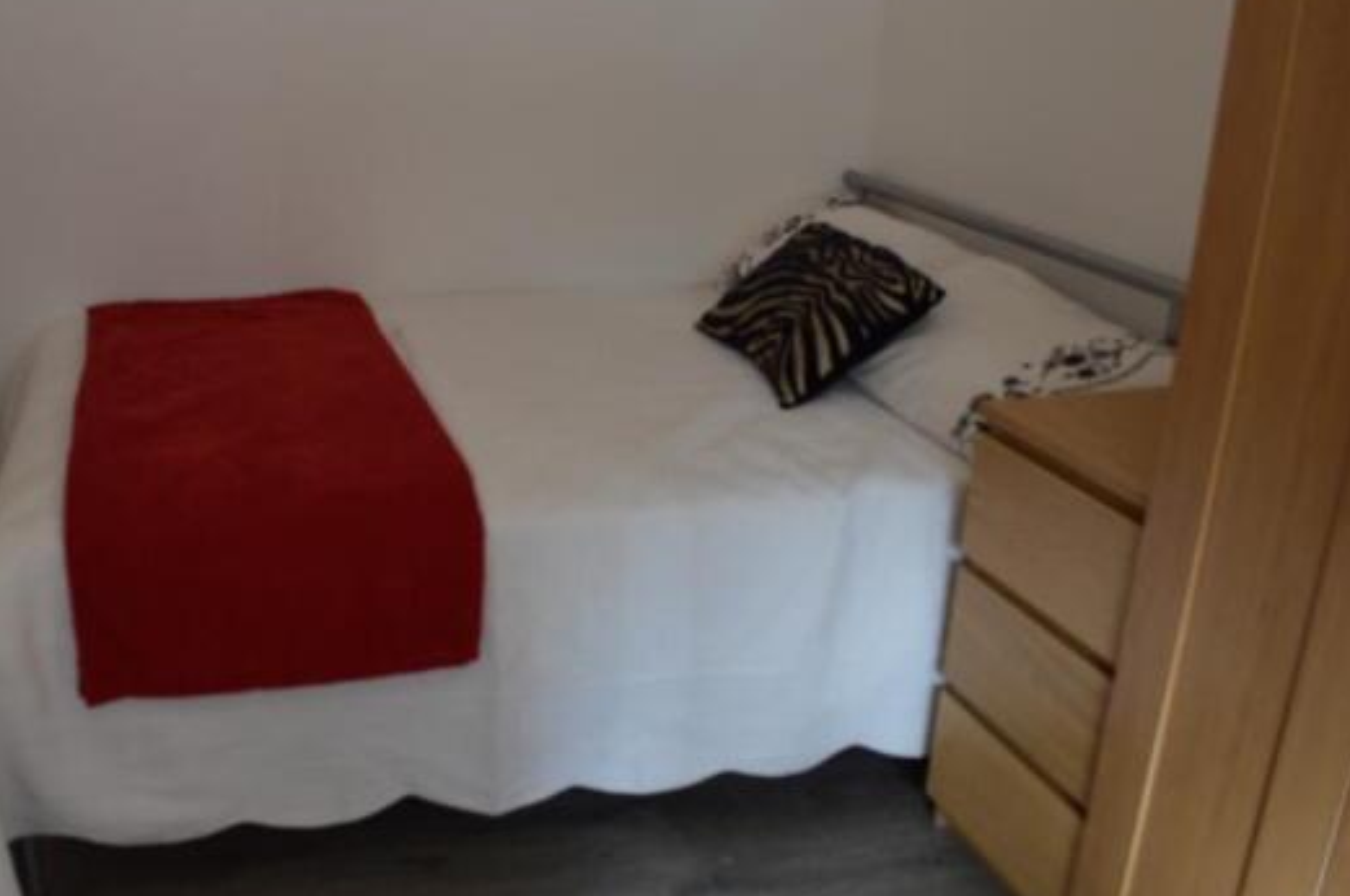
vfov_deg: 38.8
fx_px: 1273
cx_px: 510
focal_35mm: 34
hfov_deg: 55.2
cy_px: 489
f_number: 5
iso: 400
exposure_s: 1/100
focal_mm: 18
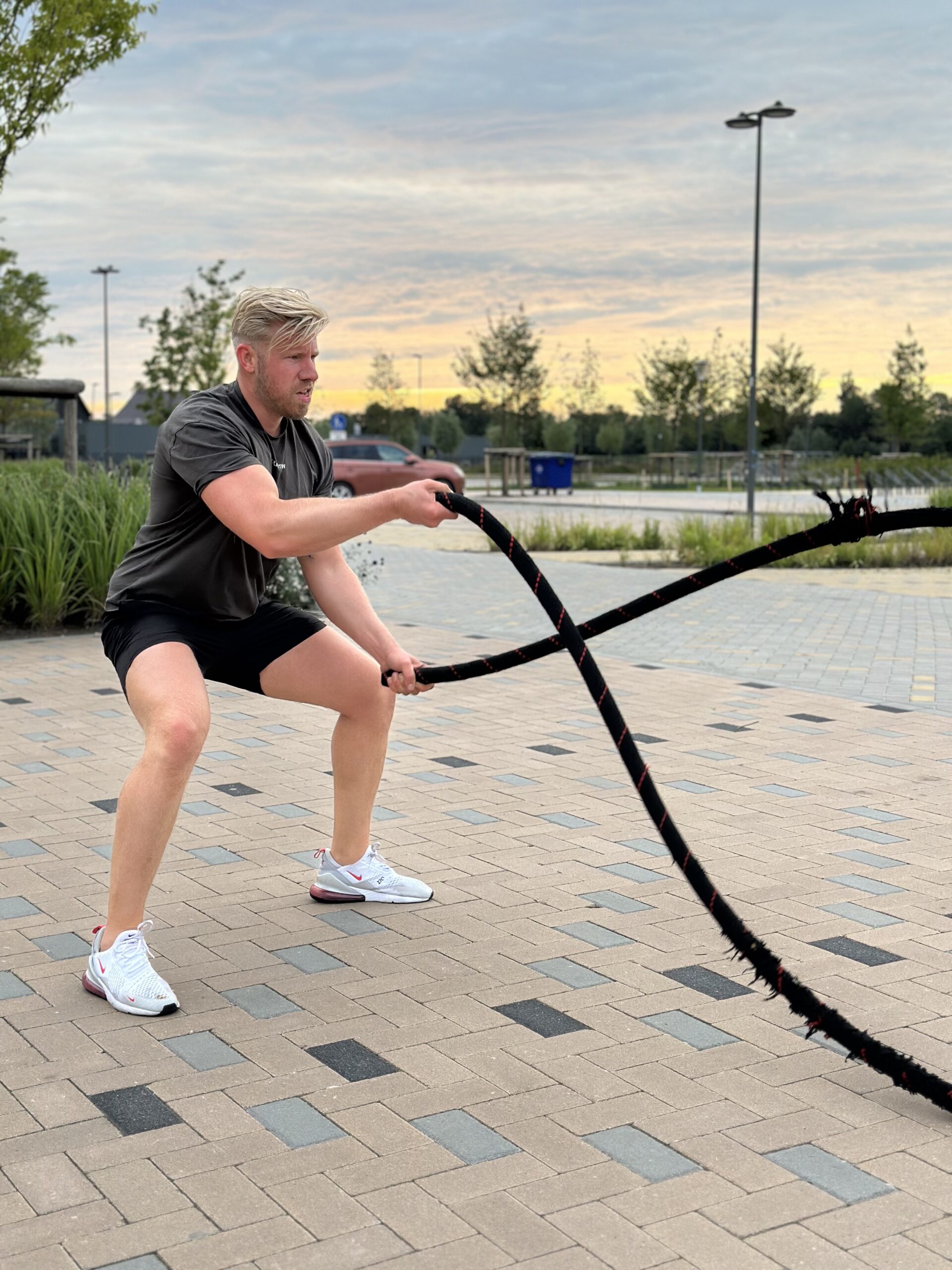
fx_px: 1760
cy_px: 635
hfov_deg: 30.3
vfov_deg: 39.7
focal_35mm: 48
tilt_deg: -4.6
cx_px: 476
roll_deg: -1.0
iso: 80
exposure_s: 1/927
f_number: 1.78
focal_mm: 6.86
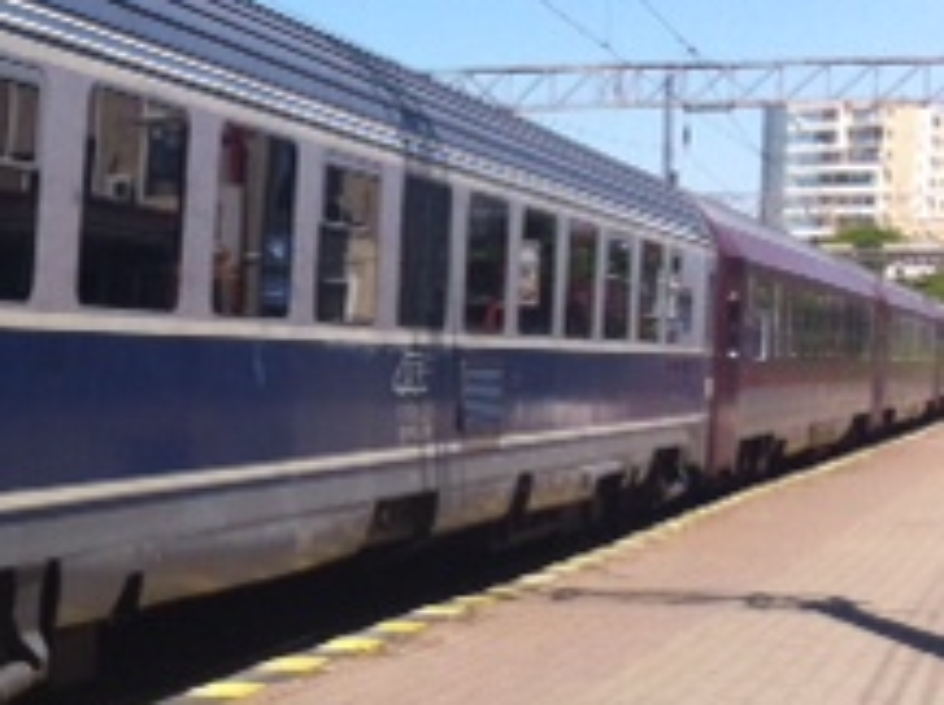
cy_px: 313
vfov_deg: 14.3
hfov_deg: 17.9
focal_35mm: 103
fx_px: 2804
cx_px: -257
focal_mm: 3.85
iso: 80
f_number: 2.8
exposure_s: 1/943
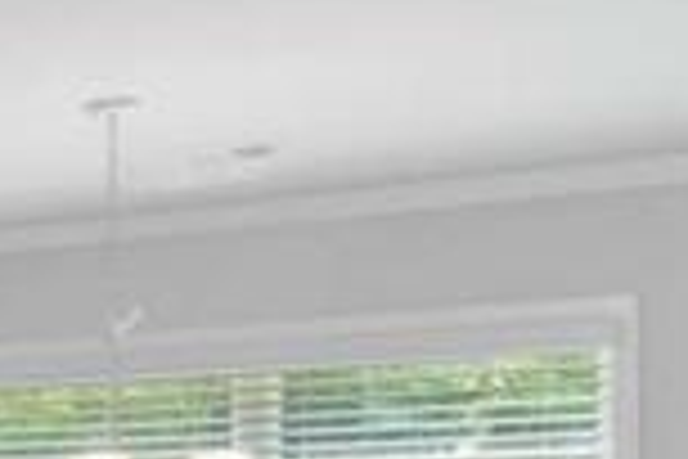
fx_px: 2255
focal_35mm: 118
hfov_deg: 12.6
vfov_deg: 11.3
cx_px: -1052
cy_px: 616
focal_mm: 10
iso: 400
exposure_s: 1/3
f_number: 8
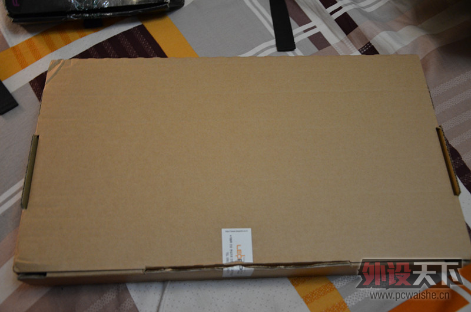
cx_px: 236
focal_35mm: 39
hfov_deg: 49.7
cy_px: 156
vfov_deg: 34.0
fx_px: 509
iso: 1600
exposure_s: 1/20
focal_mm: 26
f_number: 4
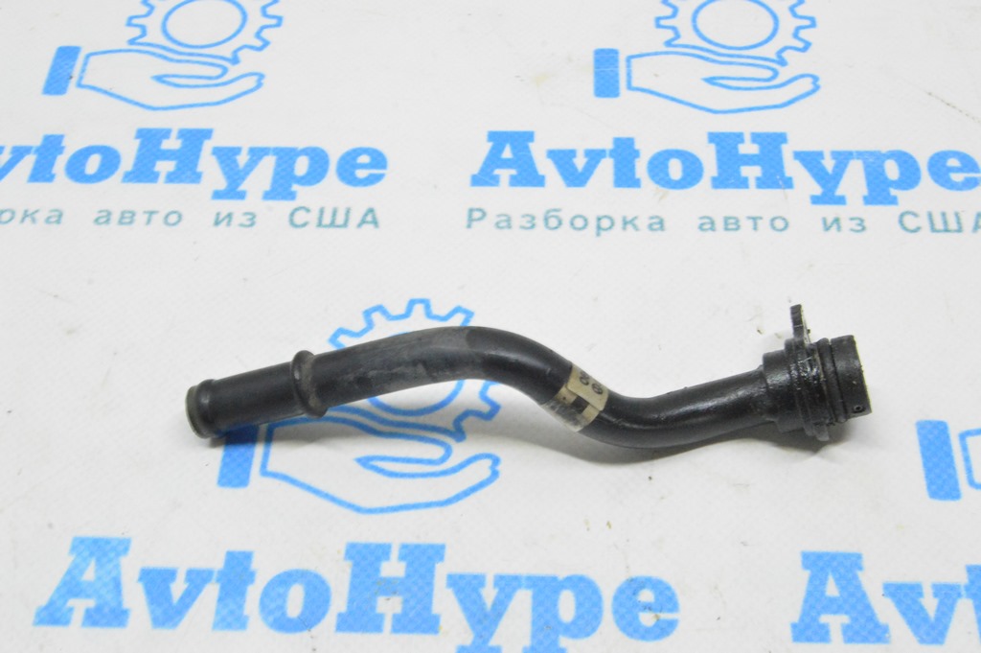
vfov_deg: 26.4
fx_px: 1389
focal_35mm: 51
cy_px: 326
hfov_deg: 38.9
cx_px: 490
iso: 6400
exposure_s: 1/15
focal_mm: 34
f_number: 20
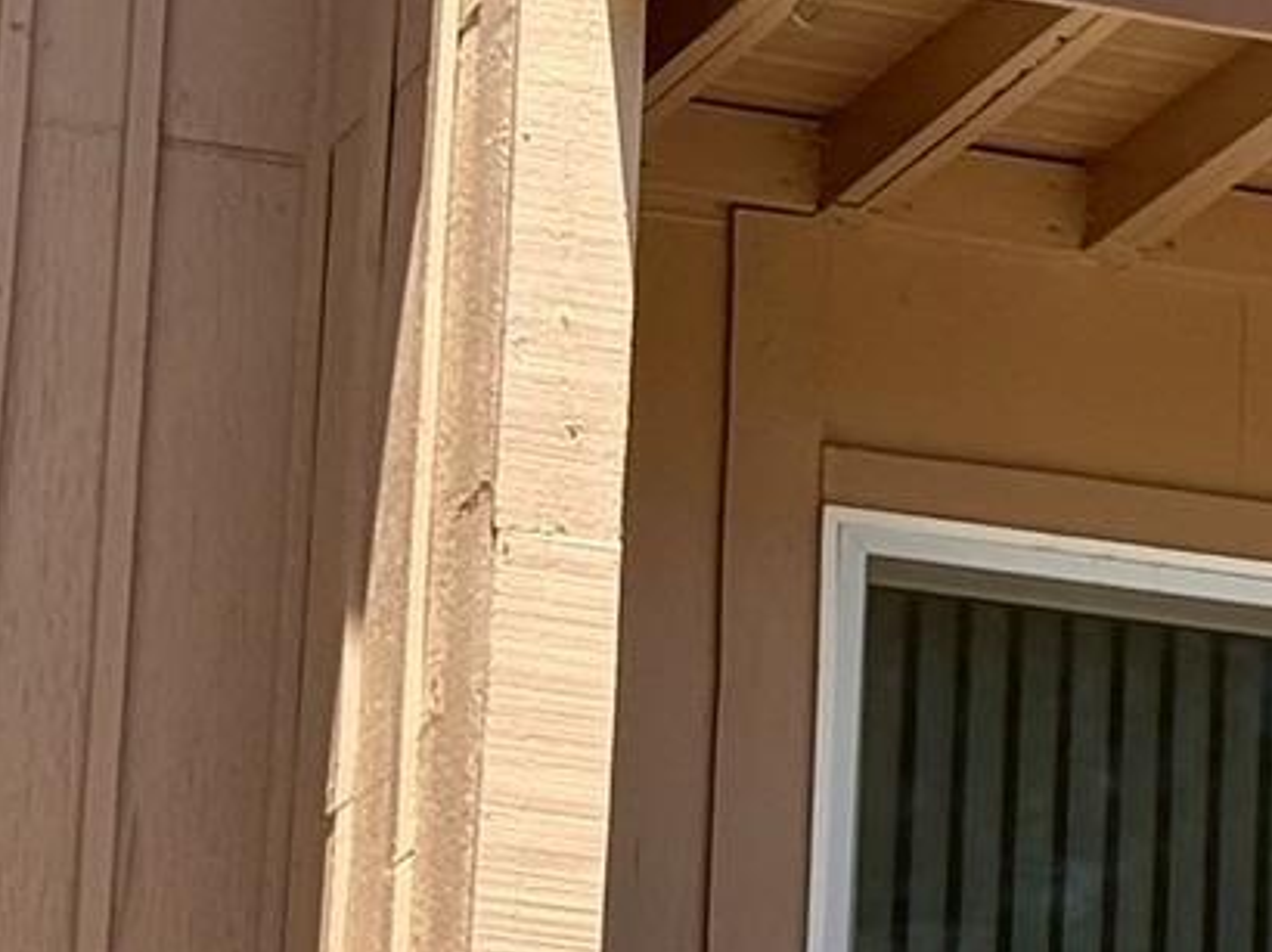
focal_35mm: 240
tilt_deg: +17.4
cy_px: 490
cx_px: 2625
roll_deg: +1.4
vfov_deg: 6.2
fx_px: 8814
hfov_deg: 7.9
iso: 64
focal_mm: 6.76
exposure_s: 1/1883
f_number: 1.78
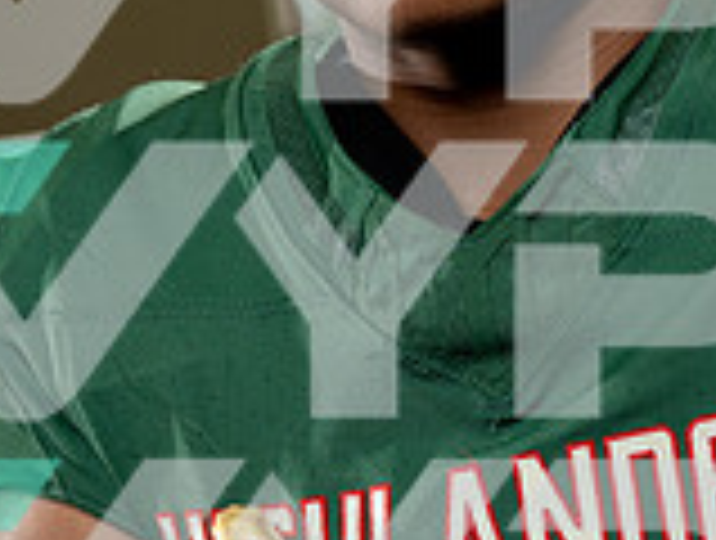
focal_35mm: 133
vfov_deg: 11.2
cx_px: 464
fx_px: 2757
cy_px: 284
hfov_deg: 14.8
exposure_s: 1/250
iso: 640
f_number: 4
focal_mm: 49
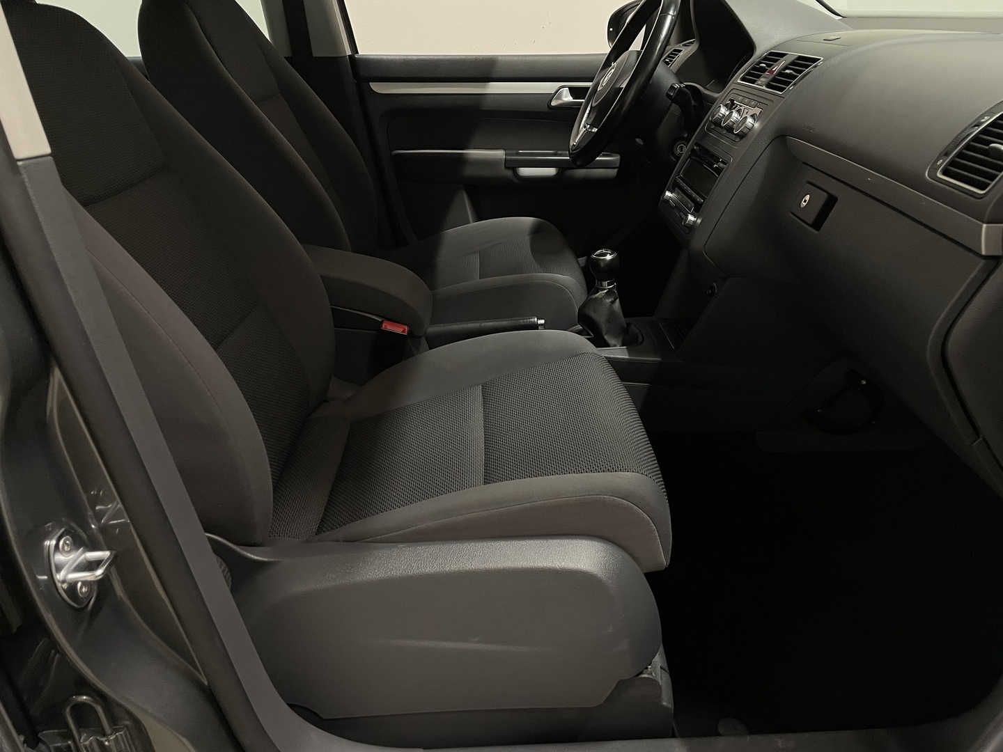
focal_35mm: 26
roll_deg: +3.5
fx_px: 753
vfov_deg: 53.1
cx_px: 502
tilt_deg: -26.1
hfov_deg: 67.3
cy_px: 376
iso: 200
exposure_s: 1/50
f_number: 1.6
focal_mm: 4.2
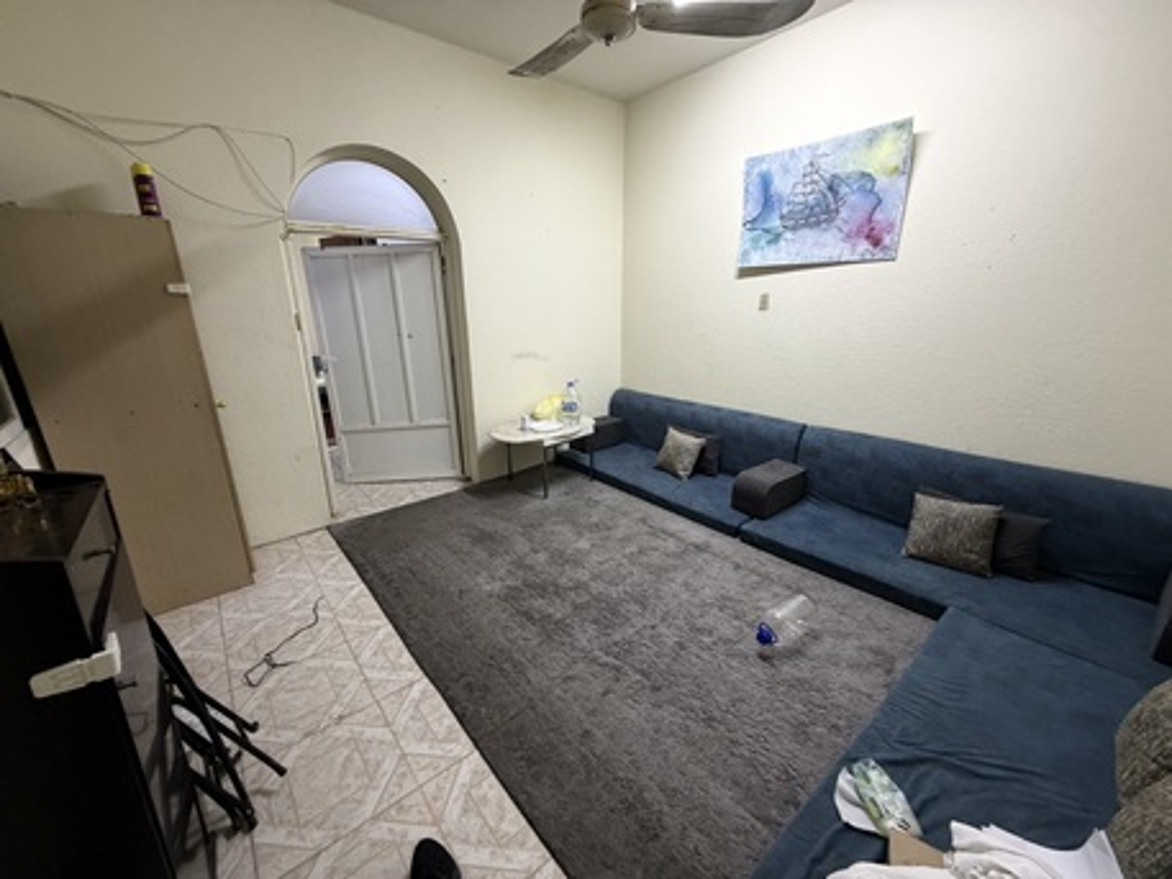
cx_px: 586
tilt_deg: -15.7
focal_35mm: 14
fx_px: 474
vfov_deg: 85.7
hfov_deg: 102.0
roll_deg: +0.6
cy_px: 440
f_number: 2.2
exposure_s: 1/60
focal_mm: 2.22
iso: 320
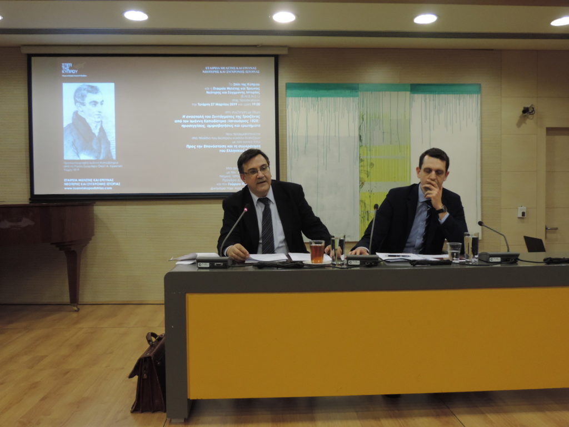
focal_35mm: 33
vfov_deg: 42.9
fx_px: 542
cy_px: 214
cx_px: 284
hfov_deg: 55.4
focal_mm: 5.8
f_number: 3.2
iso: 450
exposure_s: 1/60
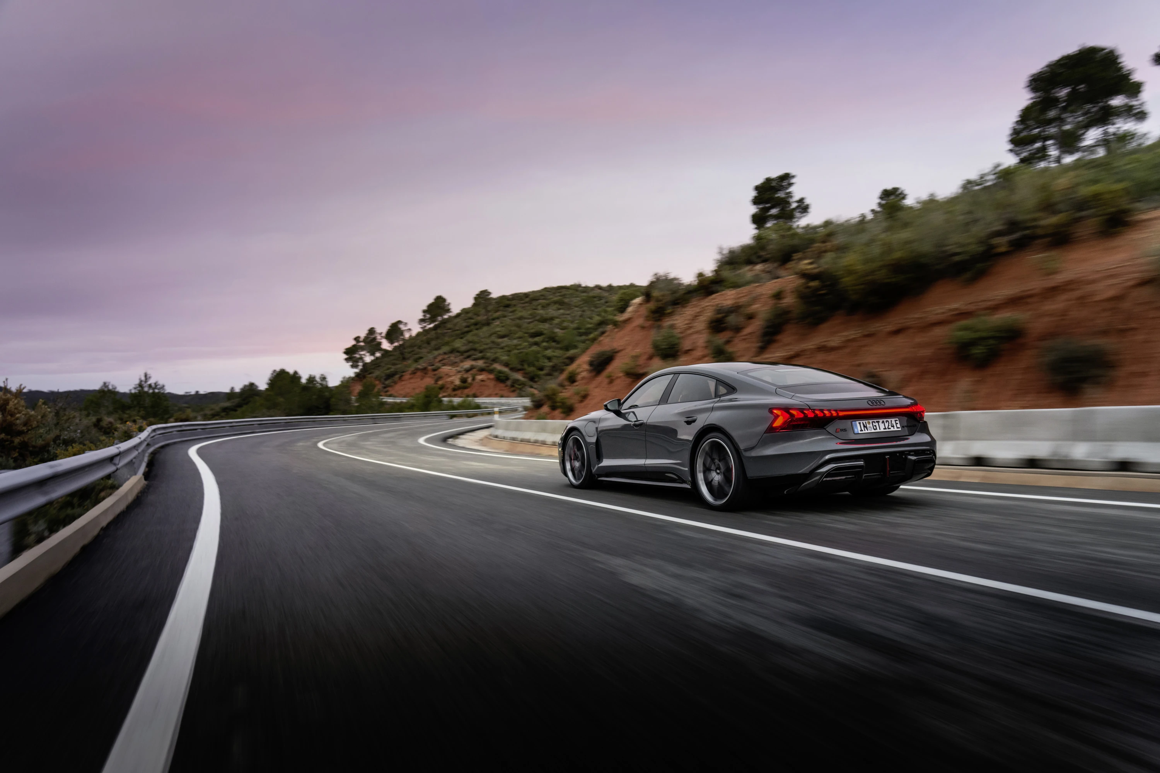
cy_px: 386
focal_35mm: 25
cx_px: 580
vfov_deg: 51.3
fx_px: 805
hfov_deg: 71.5
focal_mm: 25
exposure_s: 1/20
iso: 800
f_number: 4.5
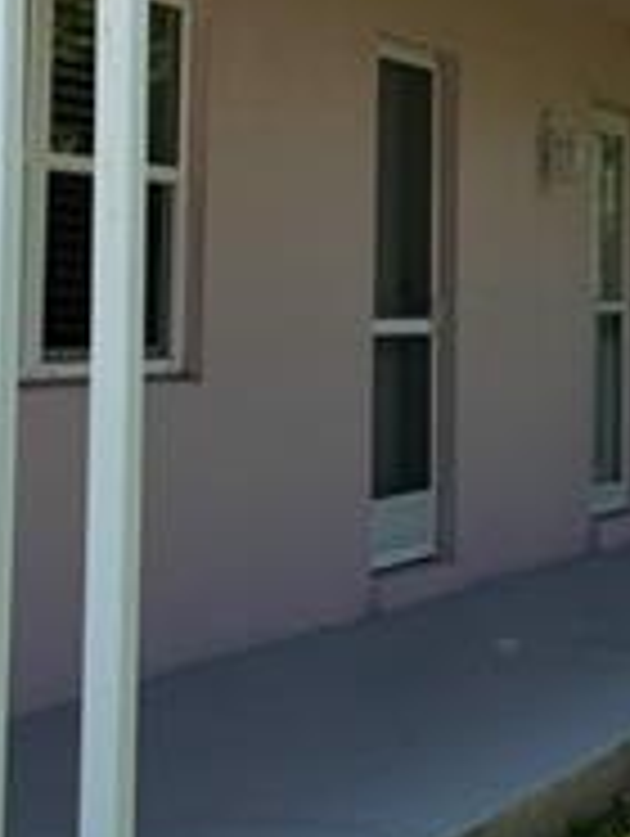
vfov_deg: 19.5
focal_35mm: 99
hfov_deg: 14.9
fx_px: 2397
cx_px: 500
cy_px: 99
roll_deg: -0.5
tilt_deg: +4.2
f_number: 1.78
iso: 80
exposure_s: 1/3247
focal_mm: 6.76
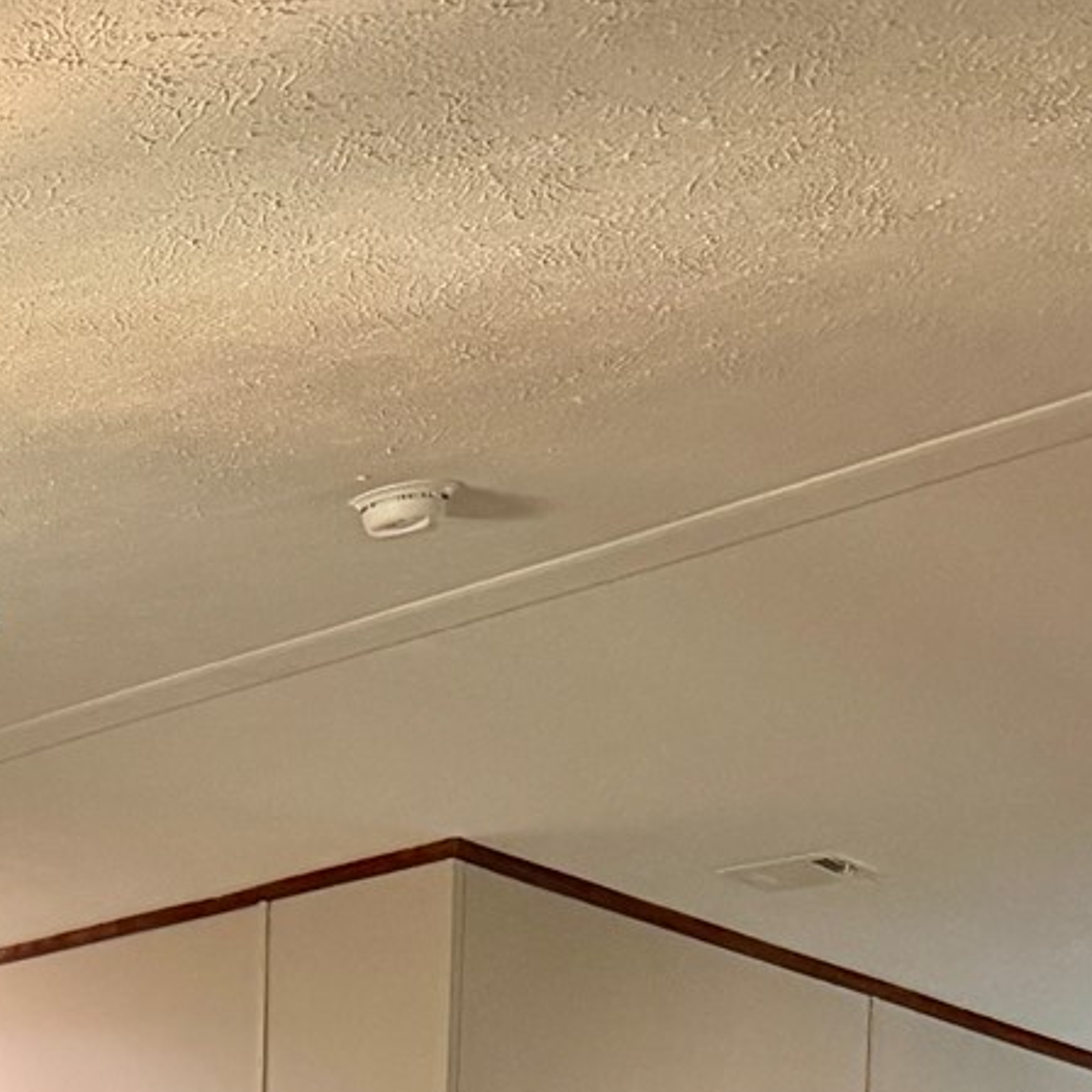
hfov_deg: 16.1
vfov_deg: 15.8
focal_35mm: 97
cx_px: -641
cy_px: 1831
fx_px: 3462
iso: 800
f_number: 1.78
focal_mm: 6.76
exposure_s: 1/60
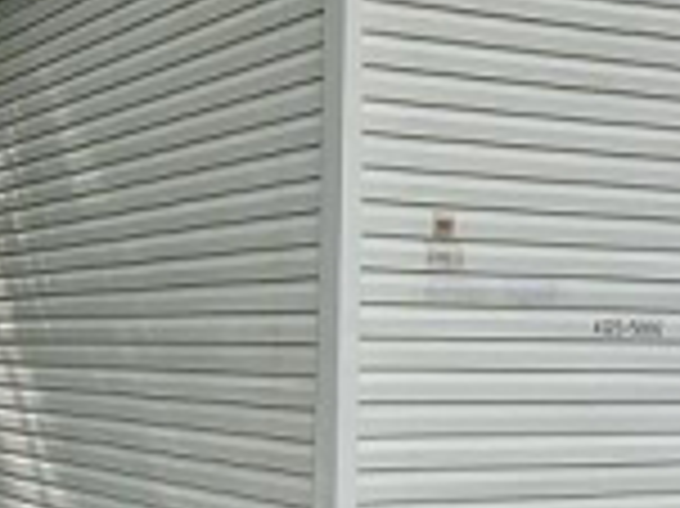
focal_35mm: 53
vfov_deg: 27.4
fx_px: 1040
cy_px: 328
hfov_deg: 29.1
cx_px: -209
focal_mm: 2.02
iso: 54
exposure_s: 1/2660
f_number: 1.7
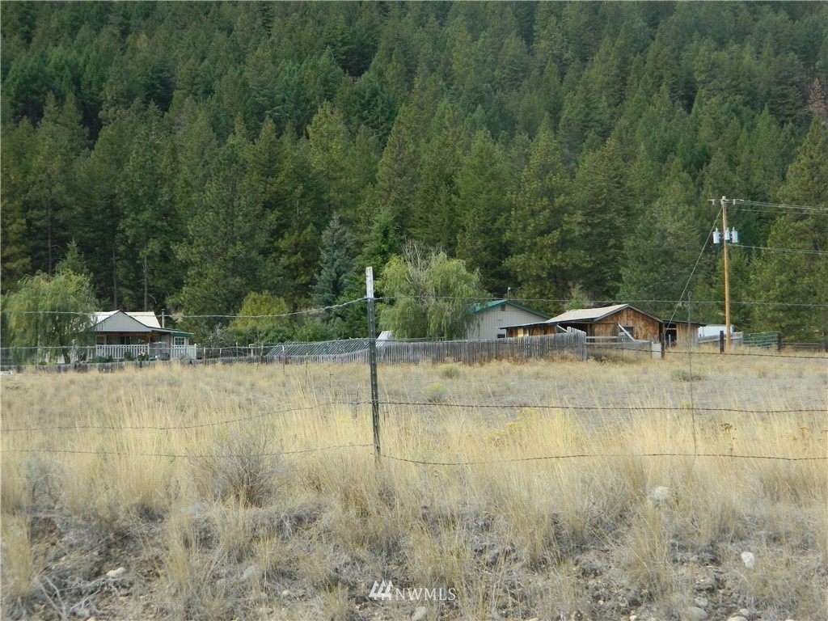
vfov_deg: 14.4
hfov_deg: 19.1
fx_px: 2464
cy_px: 310
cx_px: 414
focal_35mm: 103
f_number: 4.5
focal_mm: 18.6
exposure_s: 1/320
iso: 80
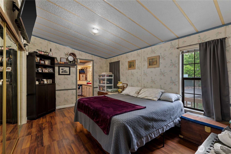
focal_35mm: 15
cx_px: 116
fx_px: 96
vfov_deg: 77.4
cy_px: 77
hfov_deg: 100.4
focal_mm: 15
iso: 200
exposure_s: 1.3
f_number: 8
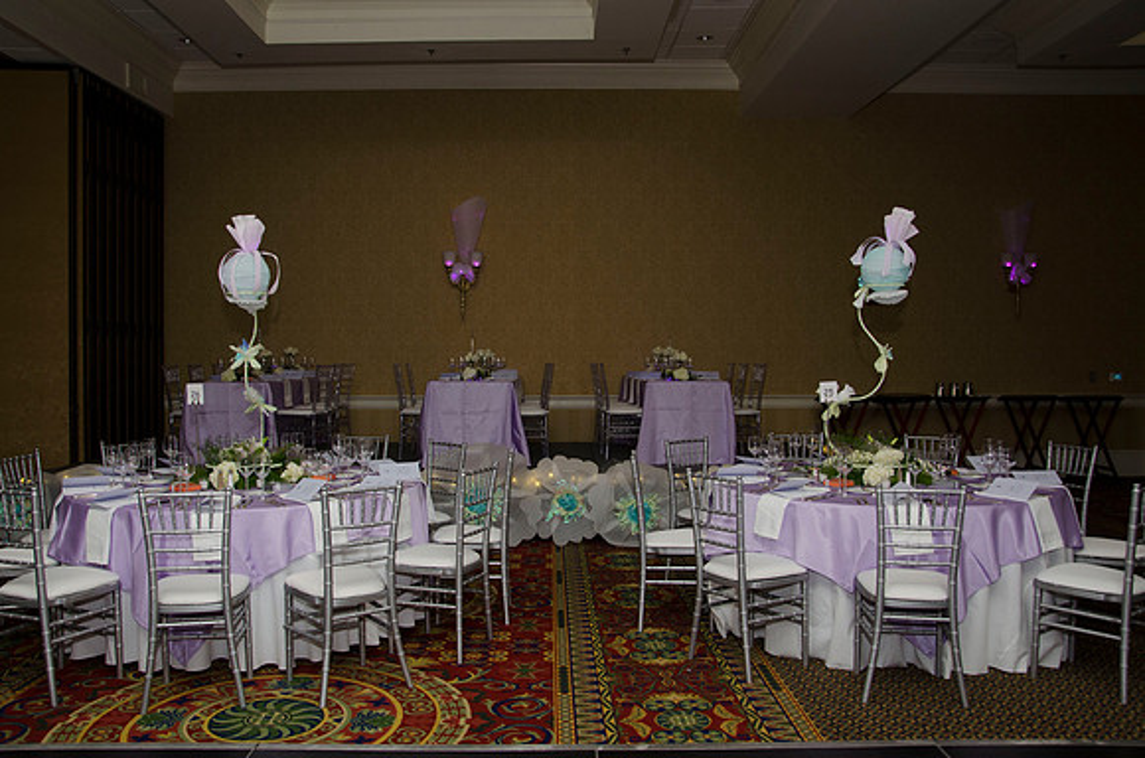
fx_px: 1000
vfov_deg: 41.5
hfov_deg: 59.6
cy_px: 379
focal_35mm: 32
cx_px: 572
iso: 400
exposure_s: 1/40
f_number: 5.6
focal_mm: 21
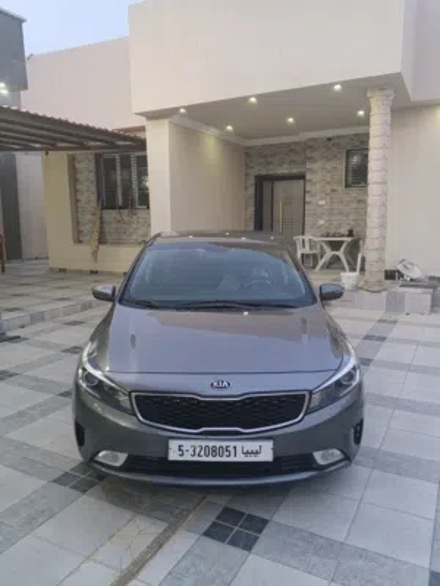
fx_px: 390
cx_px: 220
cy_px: 293
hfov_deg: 58.9
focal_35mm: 23
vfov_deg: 73.9
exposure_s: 1/50
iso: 406
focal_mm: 4.09
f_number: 1.6
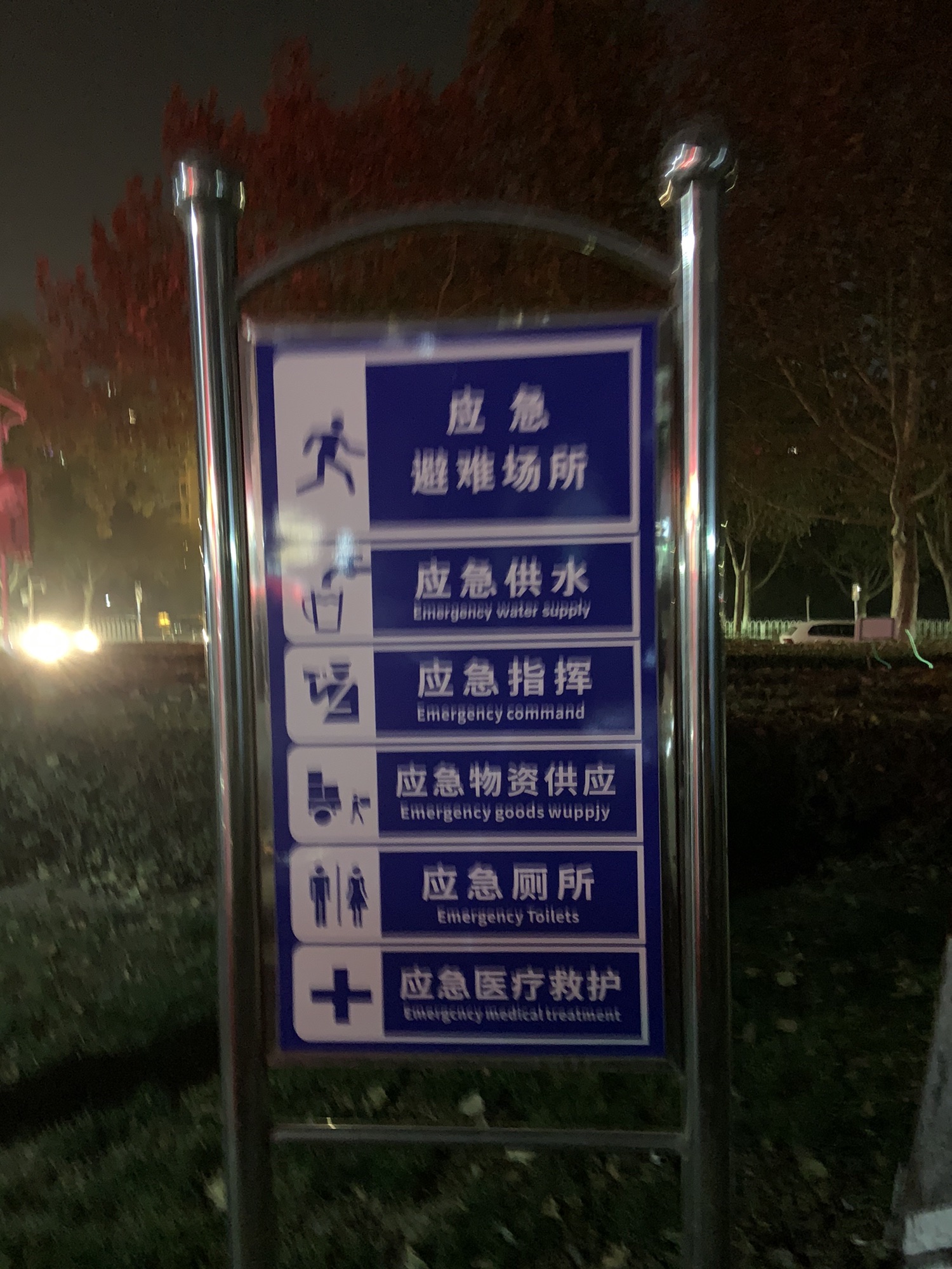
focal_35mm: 26
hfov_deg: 53.1
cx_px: 476
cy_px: 634
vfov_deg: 67.3
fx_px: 953
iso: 640
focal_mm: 4.25
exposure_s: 1/4
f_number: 1.8
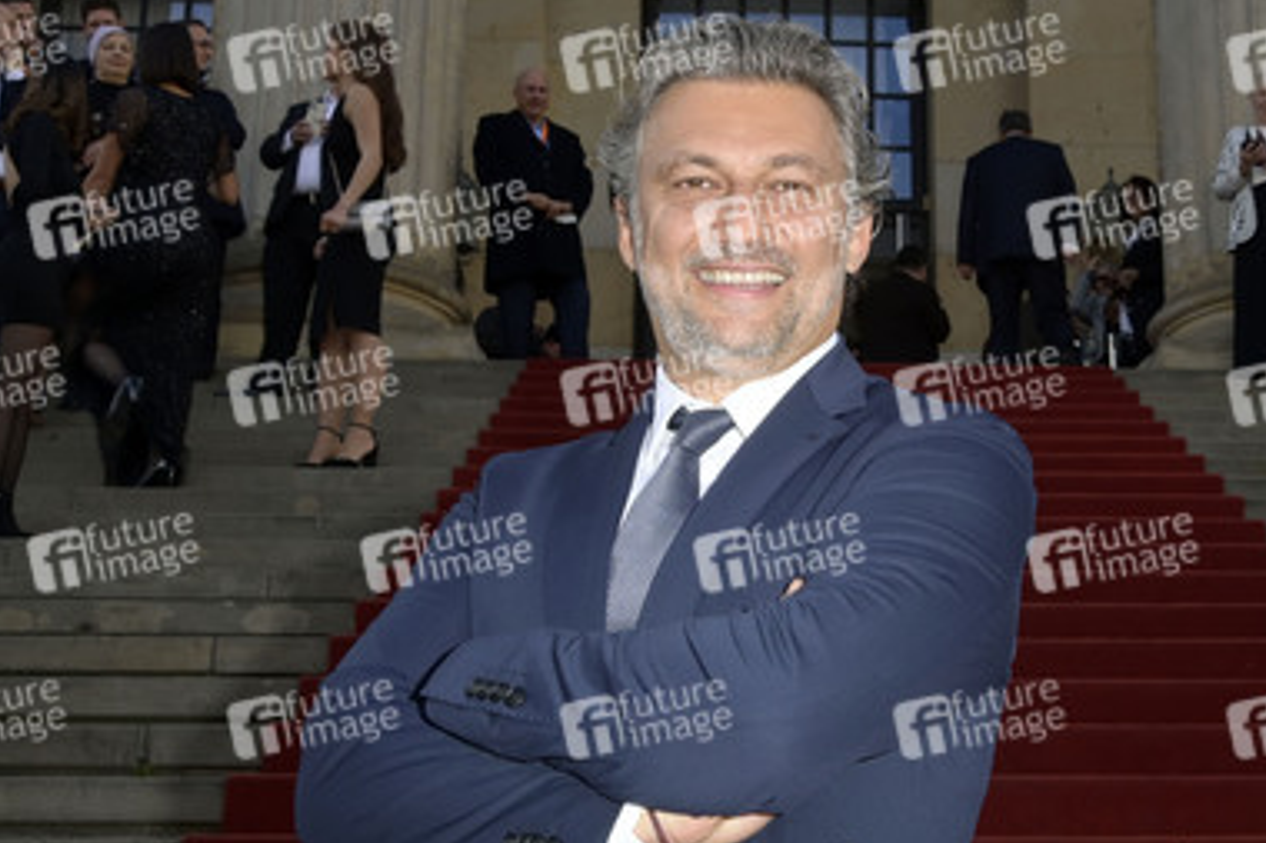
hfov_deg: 50.6
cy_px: 470
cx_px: 691
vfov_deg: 35.0
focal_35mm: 38
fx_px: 1336
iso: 400
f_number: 11
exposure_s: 1/200
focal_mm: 32
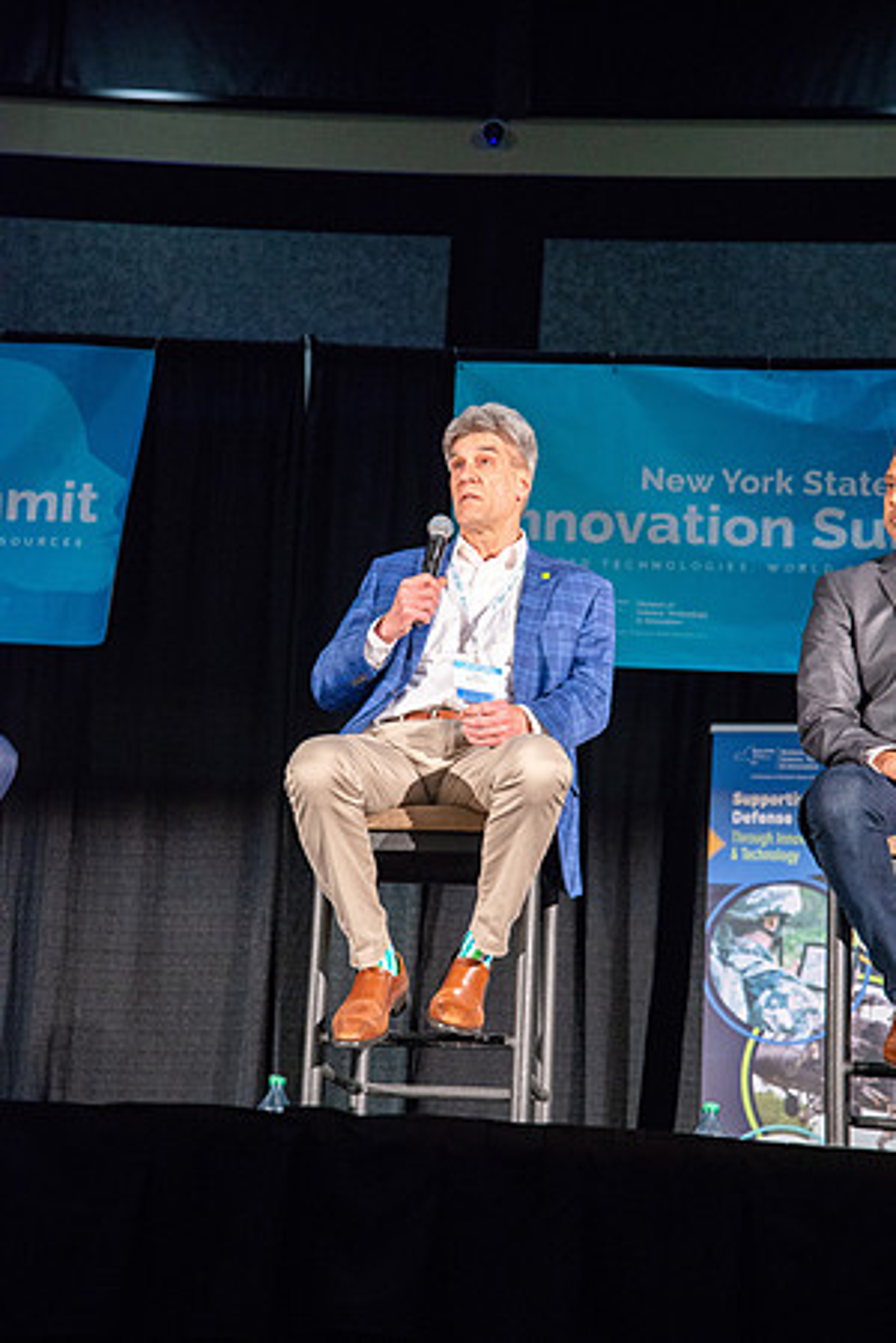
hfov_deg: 16.1
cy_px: 672
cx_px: 448
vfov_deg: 23.9
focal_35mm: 85
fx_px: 3173
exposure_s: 1/200
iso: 3200
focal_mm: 85
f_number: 4.5
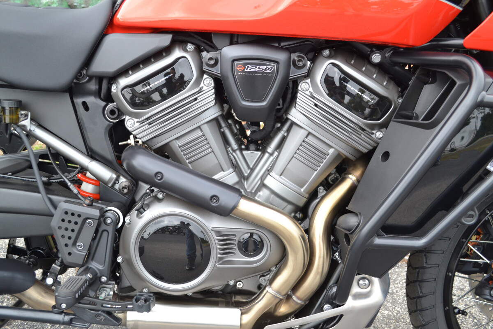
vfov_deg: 34.2
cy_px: 164
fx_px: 534
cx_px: 246
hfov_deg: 49.6
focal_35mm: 39
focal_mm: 26
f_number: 5.6
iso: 400
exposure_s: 1/125
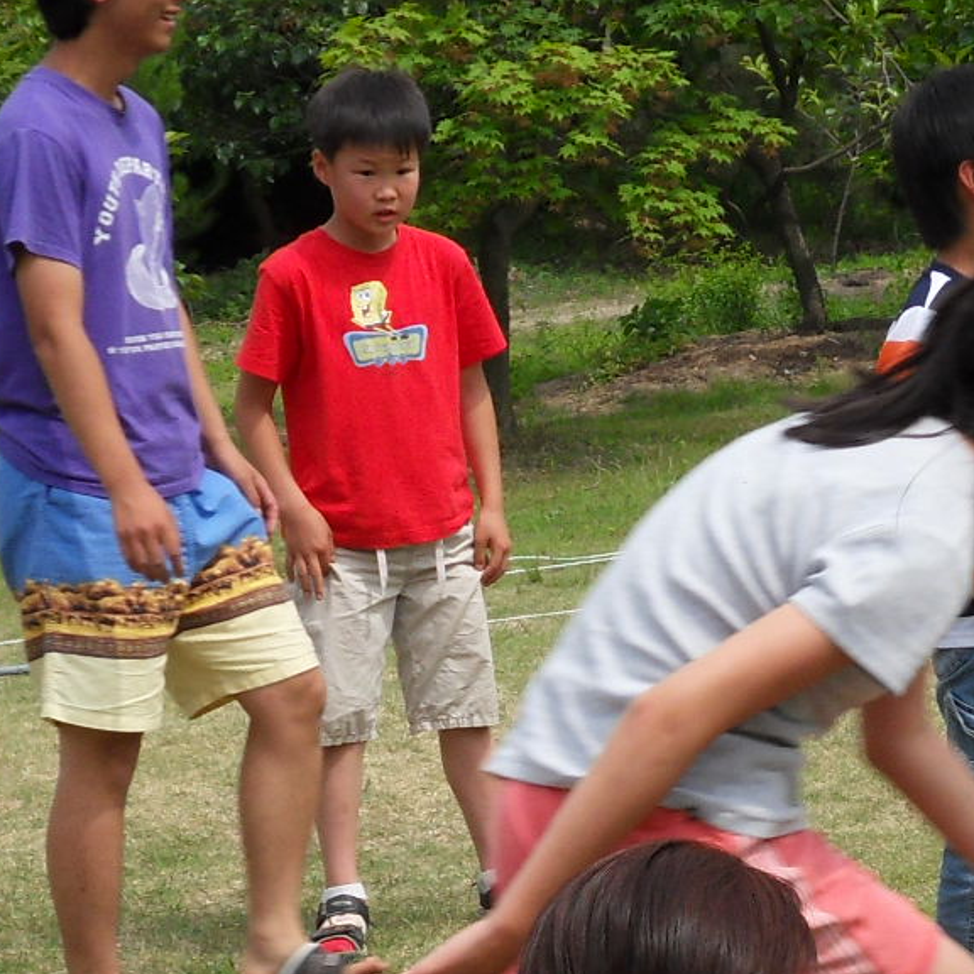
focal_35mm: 157
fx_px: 4998
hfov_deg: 11.0
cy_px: 1079
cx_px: 1004
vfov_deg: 11.0
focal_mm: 9
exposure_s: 1/125
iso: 80
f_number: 10.1
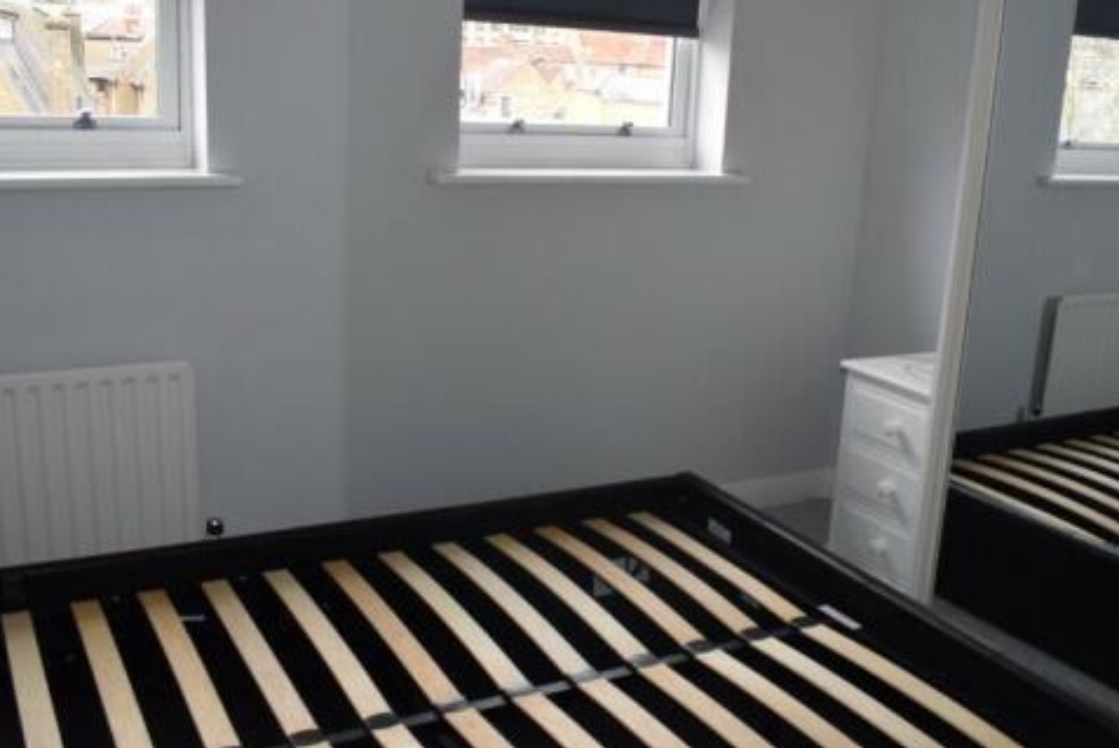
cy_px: 395
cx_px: 612
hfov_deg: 51.8
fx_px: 1151
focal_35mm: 37
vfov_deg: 36.0
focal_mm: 18
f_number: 5
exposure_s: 1/100
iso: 800
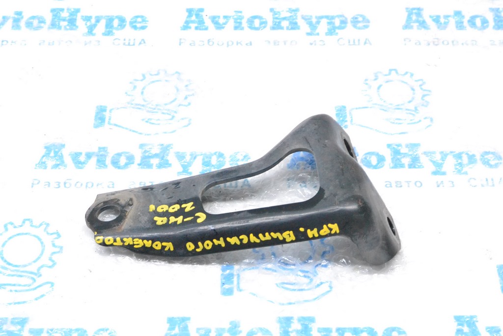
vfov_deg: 18.9
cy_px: 168
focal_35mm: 72
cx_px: 252
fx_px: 1006
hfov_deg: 28.1
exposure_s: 1/100
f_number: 11
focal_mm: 48
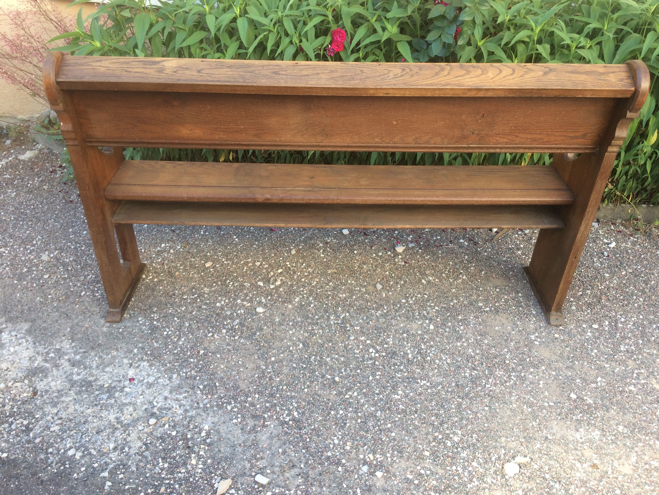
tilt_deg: -33.4
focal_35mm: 29
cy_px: 248
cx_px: 330
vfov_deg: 48.2
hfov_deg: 61.7
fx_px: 552
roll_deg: -4.3
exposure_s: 1/100
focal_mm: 4.15
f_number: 2.2
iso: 40
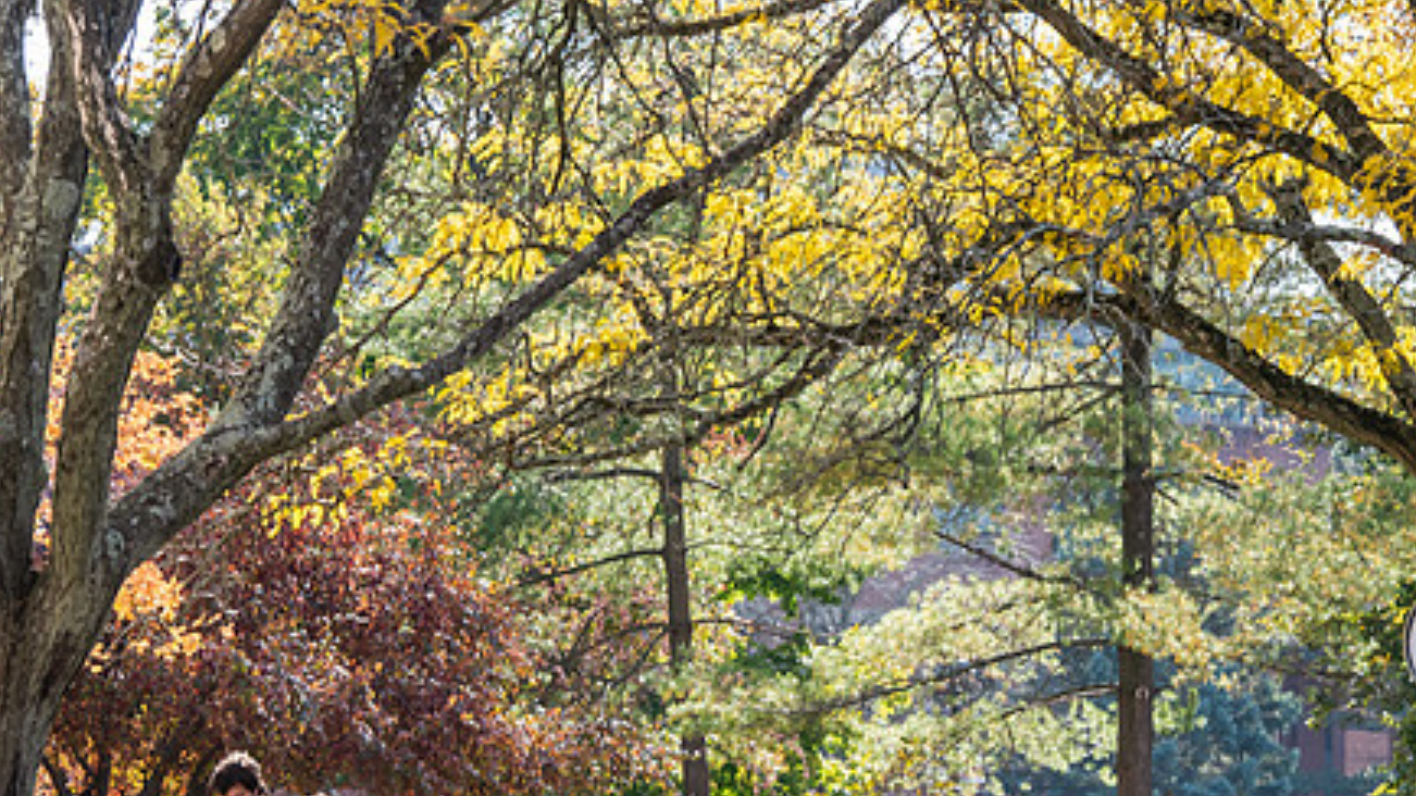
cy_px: 533
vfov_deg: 7.1
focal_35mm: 171
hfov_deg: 12.6
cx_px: 923
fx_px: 6420
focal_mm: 122
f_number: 8
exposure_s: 1/250
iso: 400
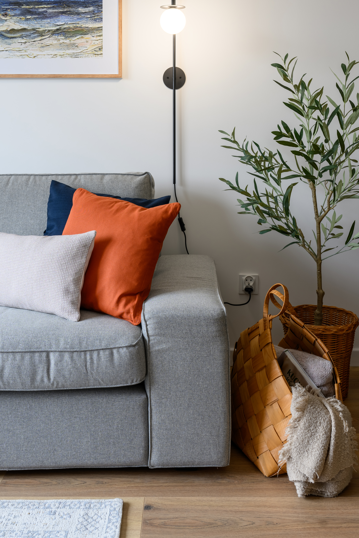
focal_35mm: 43
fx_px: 643
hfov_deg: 31.2
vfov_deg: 44.5
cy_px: 162
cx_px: 176
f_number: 7.1
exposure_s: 1/40
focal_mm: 29
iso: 100
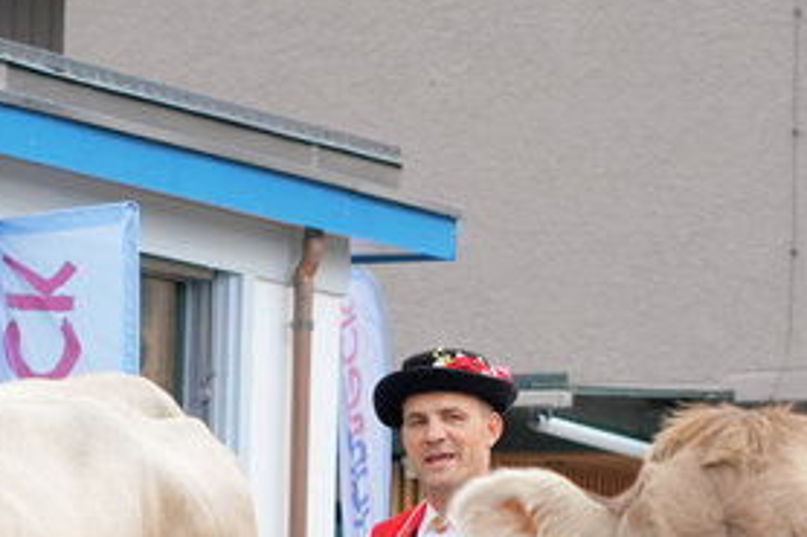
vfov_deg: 5.0
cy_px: 552
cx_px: 450
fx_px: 6161
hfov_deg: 7.5
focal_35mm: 275
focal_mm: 85
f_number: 5.6
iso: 800
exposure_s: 1/1000
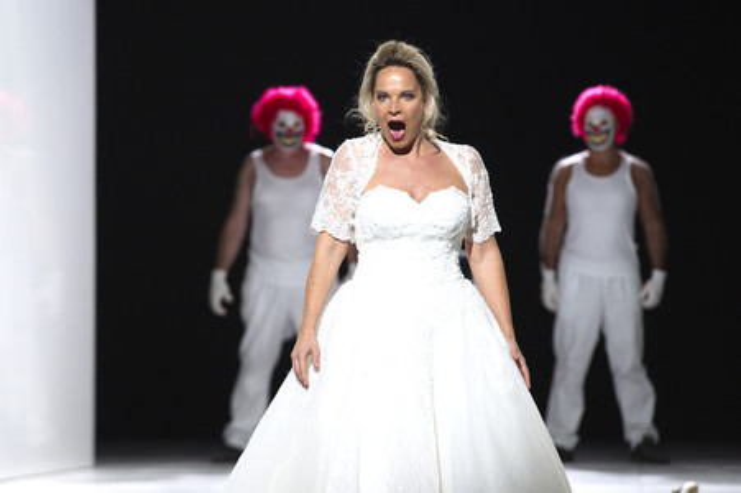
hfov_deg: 6.9
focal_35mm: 300
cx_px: 370
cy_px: 246
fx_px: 6170
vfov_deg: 4.6
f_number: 5
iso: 1600
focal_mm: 300
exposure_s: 1/200
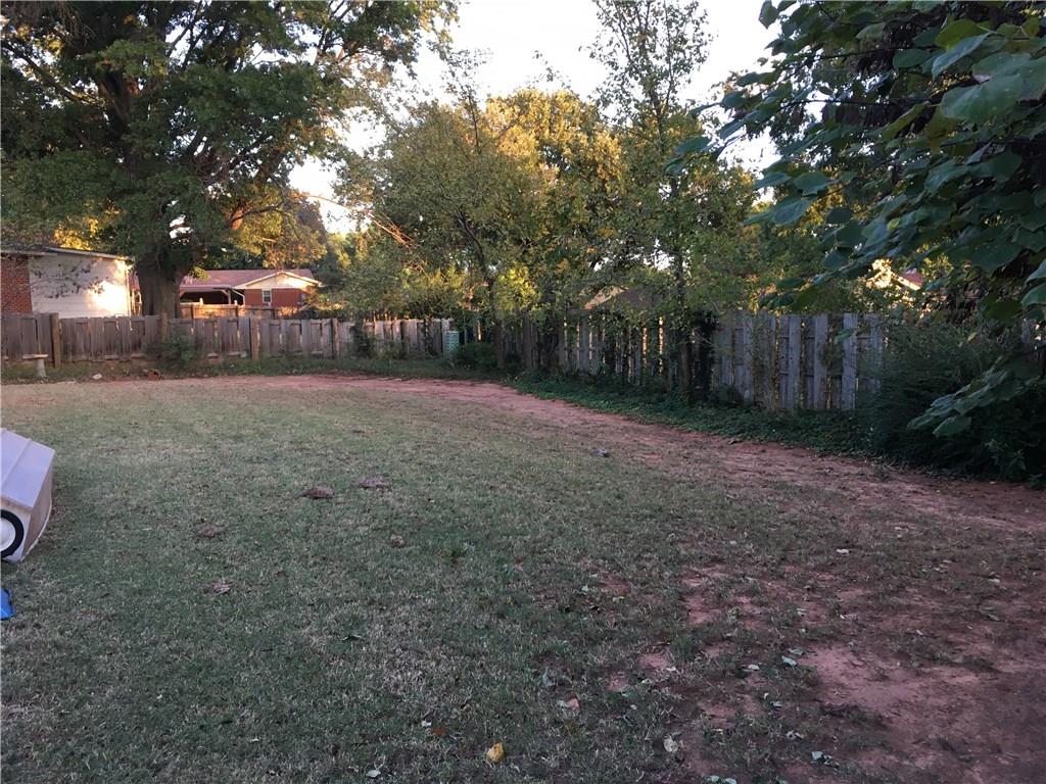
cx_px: 523
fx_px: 876
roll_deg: +1.3
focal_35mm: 29
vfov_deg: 48.2
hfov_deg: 61.7
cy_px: 392
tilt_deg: -3.9
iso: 25
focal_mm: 4.15
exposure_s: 1/40
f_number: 2.2
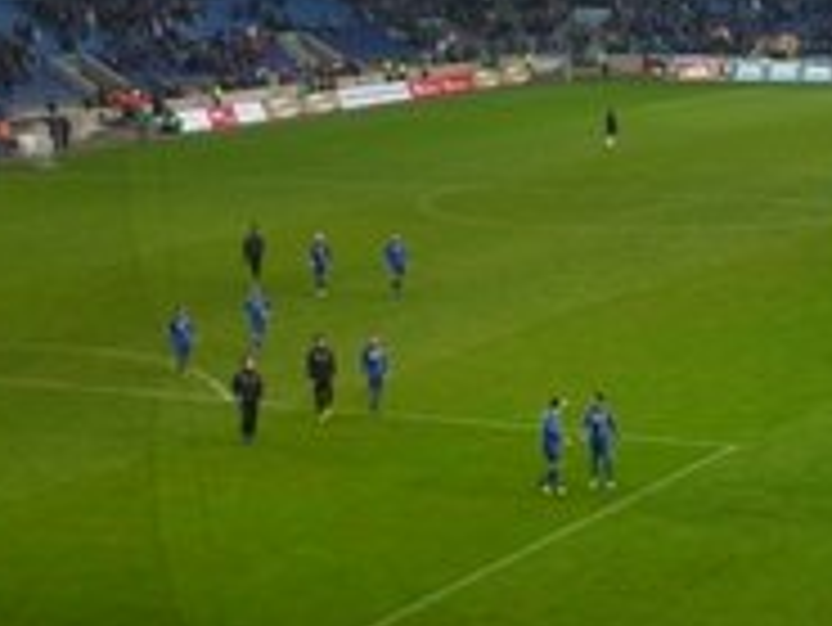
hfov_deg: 20.2
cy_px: 338
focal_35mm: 95
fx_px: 2285
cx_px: 776
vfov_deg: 15.6
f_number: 2.8
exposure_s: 1/30
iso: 80
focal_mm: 5.5
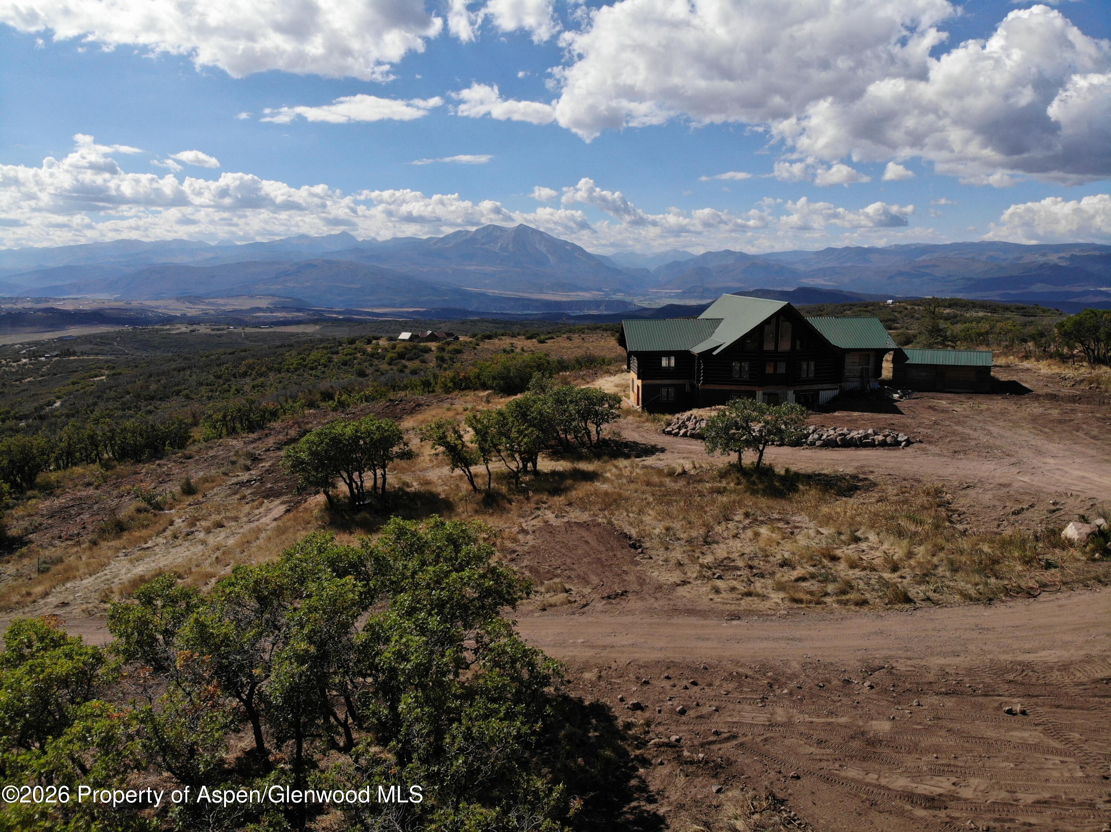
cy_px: 416
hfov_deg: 71.6
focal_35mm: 24
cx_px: 556
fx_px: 770
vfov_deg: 56.8
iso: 100
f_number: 2.8
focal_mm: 4.5
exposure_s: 1/201
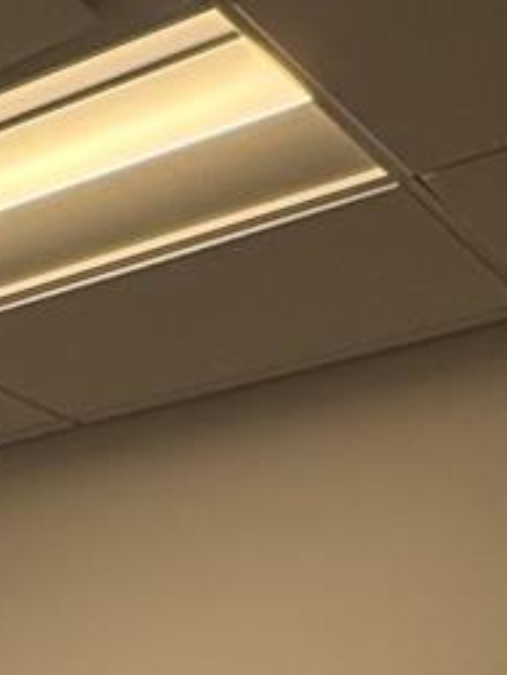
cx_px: -1001
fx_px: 1659
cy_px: 1235
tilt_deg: -10.1
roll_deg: +1.0
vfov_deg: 18.0
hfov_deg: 11.2
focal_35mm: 85
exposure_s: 1/182
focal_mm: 2.22
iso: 40
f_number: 2.2
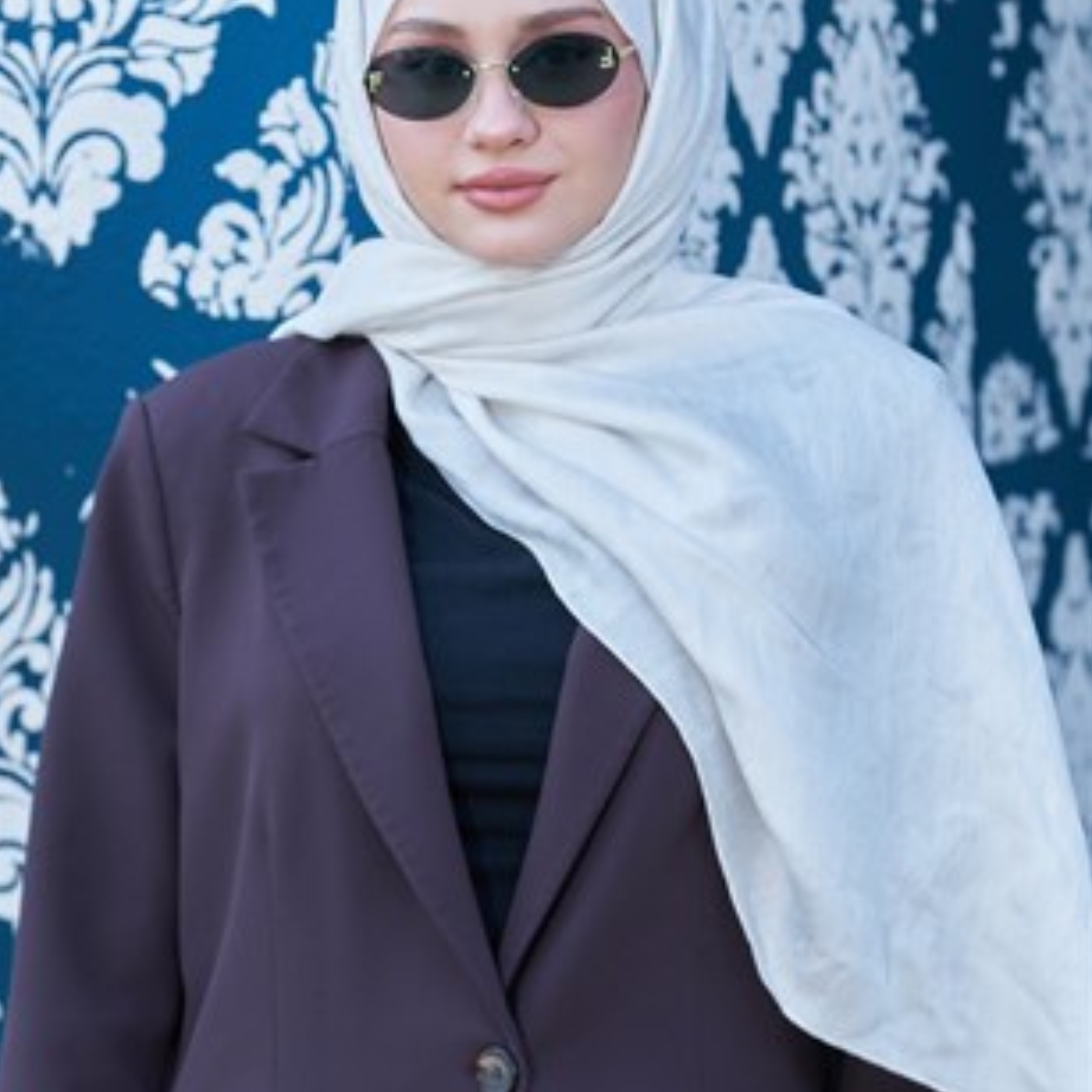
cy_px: 502
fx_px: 5496
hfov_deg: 11.3
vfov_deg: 11.3
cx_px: 544
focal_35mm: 154
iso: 320
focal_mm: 120
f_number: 4.5
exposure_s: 1/160
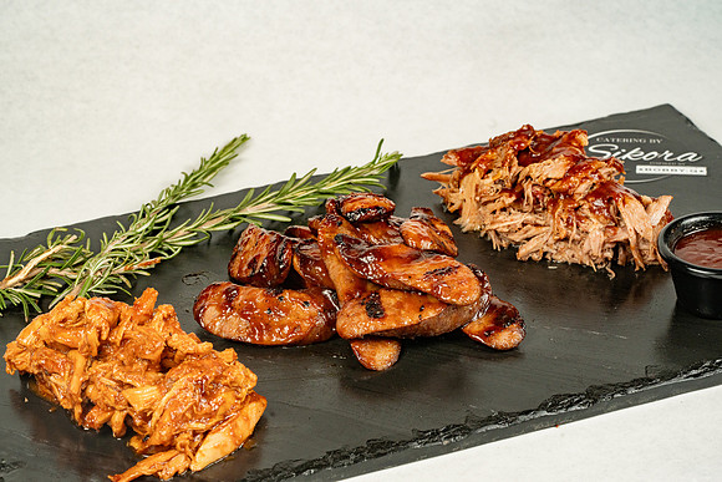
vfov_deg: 15.2
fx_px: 1805
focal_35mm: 90
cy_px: 241
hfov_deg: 22.6
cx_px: 361
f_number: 11
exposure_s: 1/200
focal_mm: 90
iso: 800
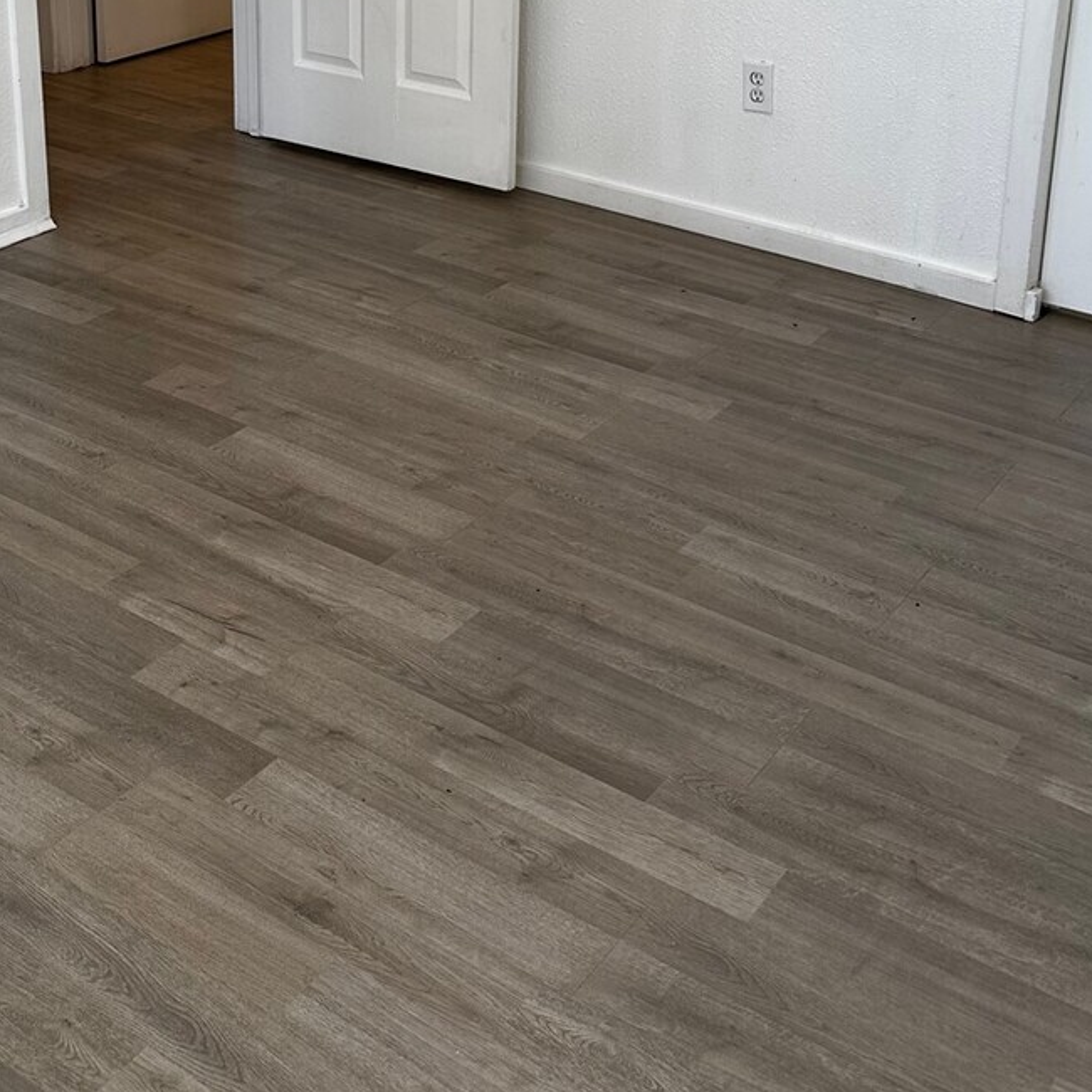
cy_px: 60
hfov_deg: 36.0
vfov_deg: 33.7
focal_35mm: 47
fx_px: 1677
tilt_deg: -13.6
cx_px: 474
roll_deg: +0.1
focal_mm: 6.86
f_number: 1.78
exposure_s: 1/155
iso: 64
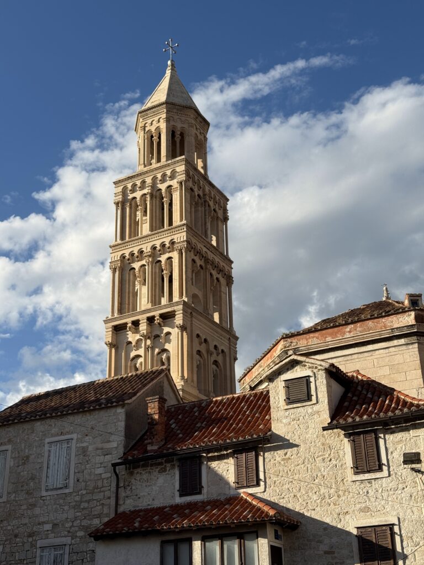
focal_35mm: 48
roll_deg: +1.2
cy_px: 282
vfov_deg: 39.7
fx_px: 784
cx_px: 212
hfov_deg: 30.3
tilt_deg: +25.7
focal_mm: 6.76
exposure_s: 1/5587
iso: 64
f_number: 1.78
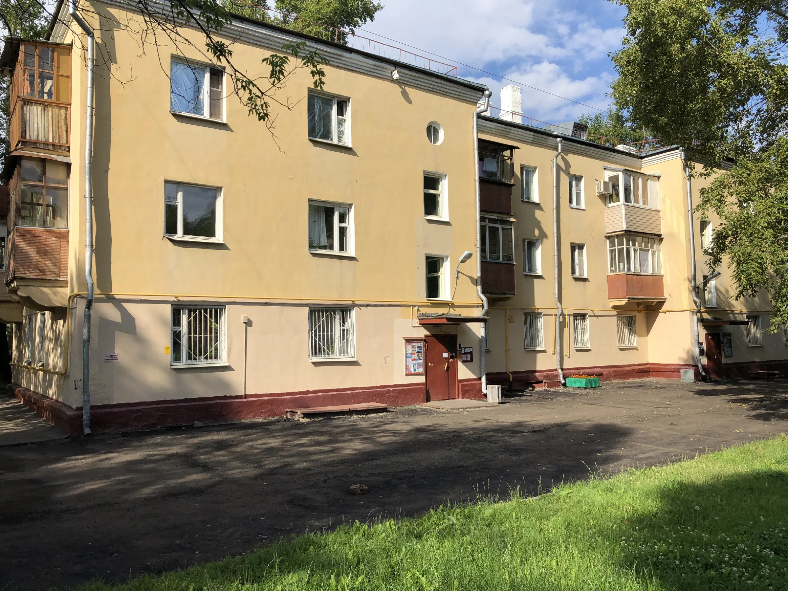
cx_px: 394
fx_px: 637
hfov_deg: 63.4
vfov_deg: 49.7
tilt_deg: +3.7
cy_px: 296
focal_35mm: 28
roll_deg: +1.3
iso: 20
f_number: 1.8
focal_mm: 4
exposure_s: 1/2114
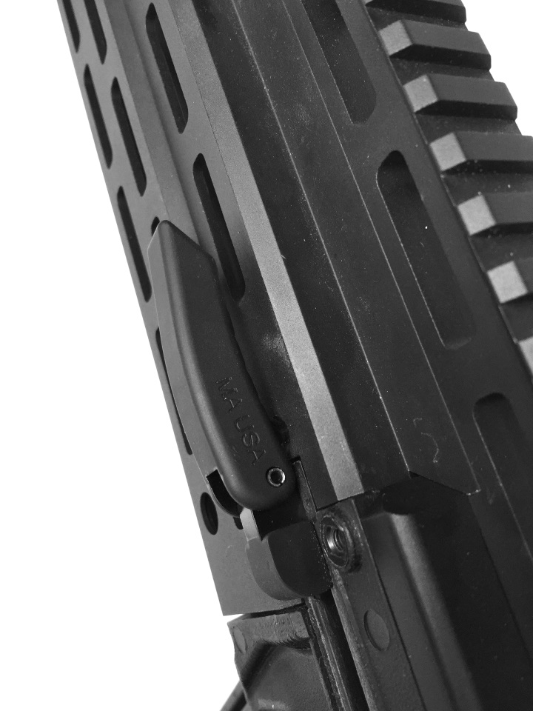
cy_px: 356
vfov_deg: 61.7
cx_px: 266
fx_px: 595
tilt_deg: -50.8
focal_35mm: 29
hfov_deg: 48.2
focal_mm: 4.15
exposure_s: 1/120
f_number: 2.2
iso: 40
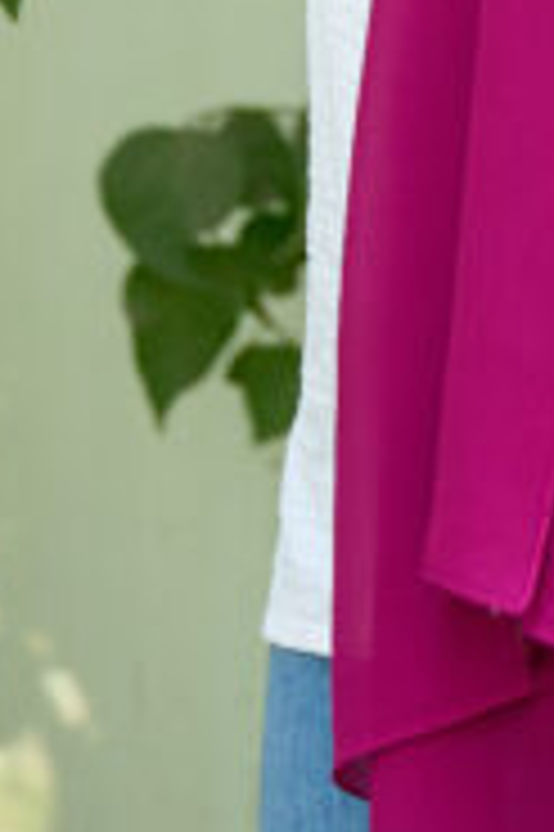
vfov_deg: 8.4
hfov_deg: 5.7
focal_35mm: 239
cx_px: 829
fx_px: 5538
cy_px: -445
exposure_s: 1/250
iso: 400
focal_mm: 49.1
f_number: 2.8
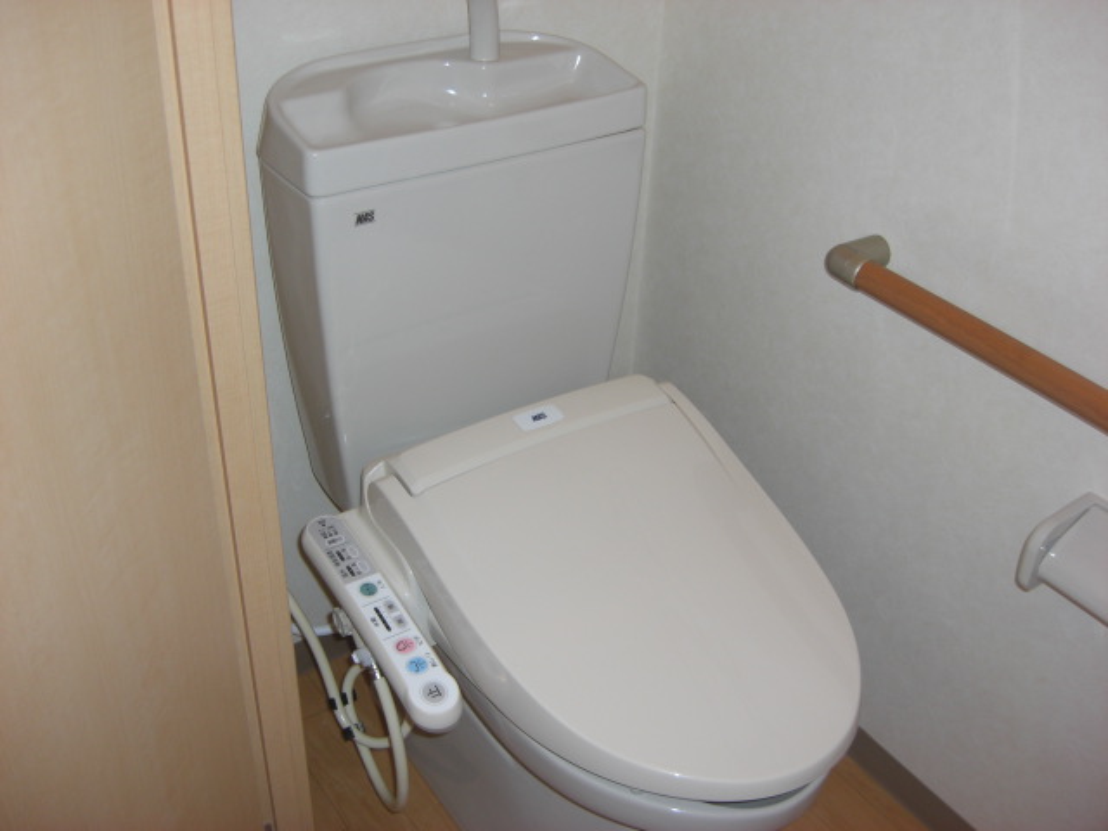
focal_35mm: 38
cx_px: 554
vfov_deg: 37.7
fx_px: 1216
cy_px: 416
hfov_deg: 49.0
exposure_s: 1/60
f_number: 2.8
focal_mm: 7.9
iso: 100
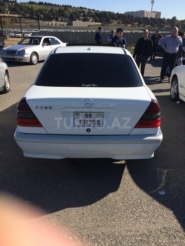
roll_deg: -0.2
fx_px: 207
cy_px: 123
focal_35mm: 29
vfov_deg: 61.7
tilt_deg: -23.7
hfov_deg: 48.2
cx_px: 92
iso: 32
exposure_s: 1/2415
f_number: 2.2
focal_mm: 4.15
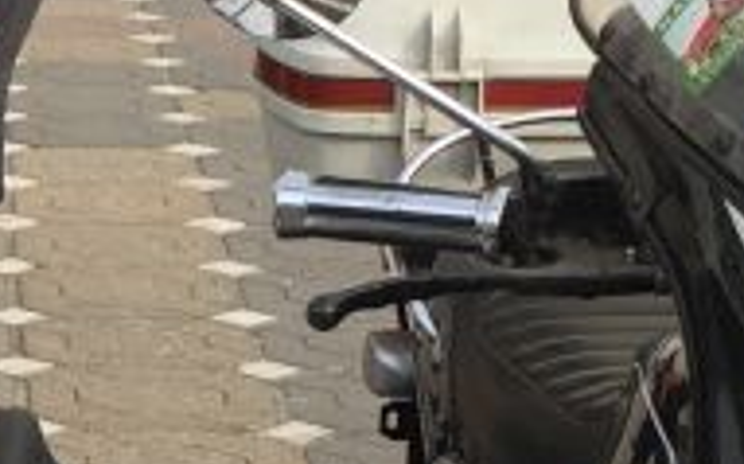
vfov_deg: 7.8
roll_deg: -0.7
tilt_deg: -16.8
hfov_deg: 12.4
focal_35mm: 165
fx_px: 3343
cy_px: 581
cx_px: -191
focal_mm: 4.15
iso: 32
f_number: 2.2
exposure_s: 1/898
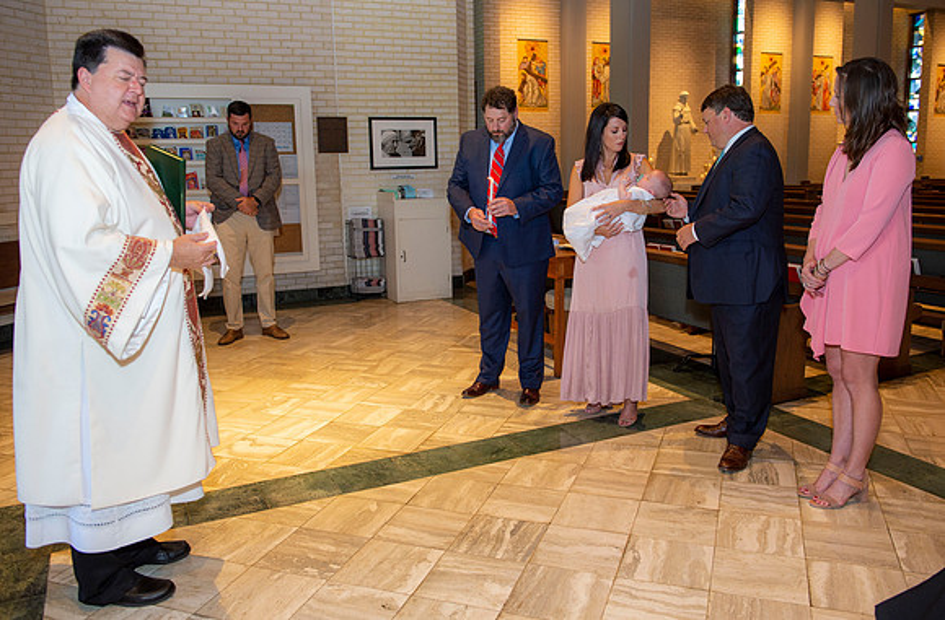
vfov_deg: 43.8
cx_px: 486
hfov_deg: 62.9
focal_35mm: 30
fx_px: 772
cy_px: 299
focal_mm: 28
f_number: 4
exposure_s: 1/100
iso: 1000
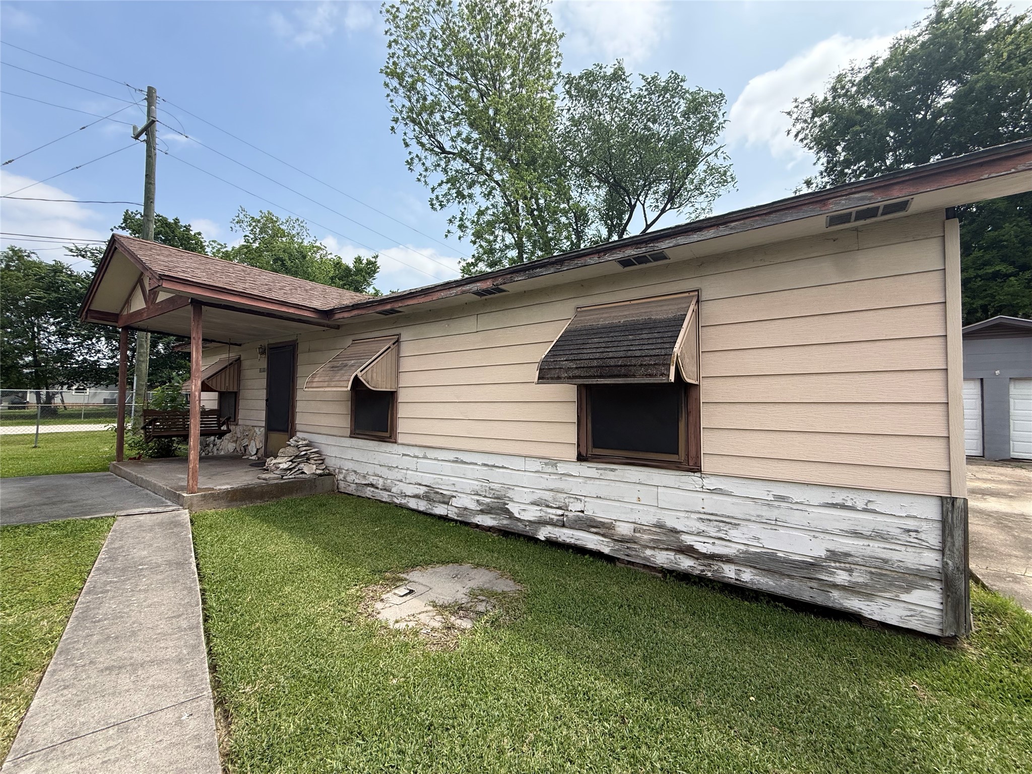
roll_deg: -0.7
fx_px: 417
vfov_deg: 85.7
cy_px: 387
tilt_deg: +2.1
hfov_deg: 102.1
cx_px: 516
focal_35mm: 14
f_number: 2.2
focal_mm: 2.22
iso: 50
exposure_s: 1/1399
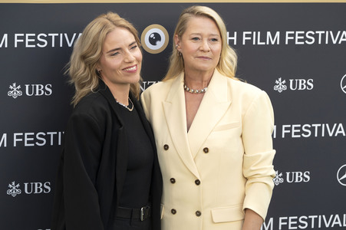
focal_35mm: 144
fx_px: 1383
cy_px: 115
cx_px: 173
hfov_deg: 14.3
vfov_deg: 9.5
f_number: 5.6
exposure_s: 1/200
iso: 400
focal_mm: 144
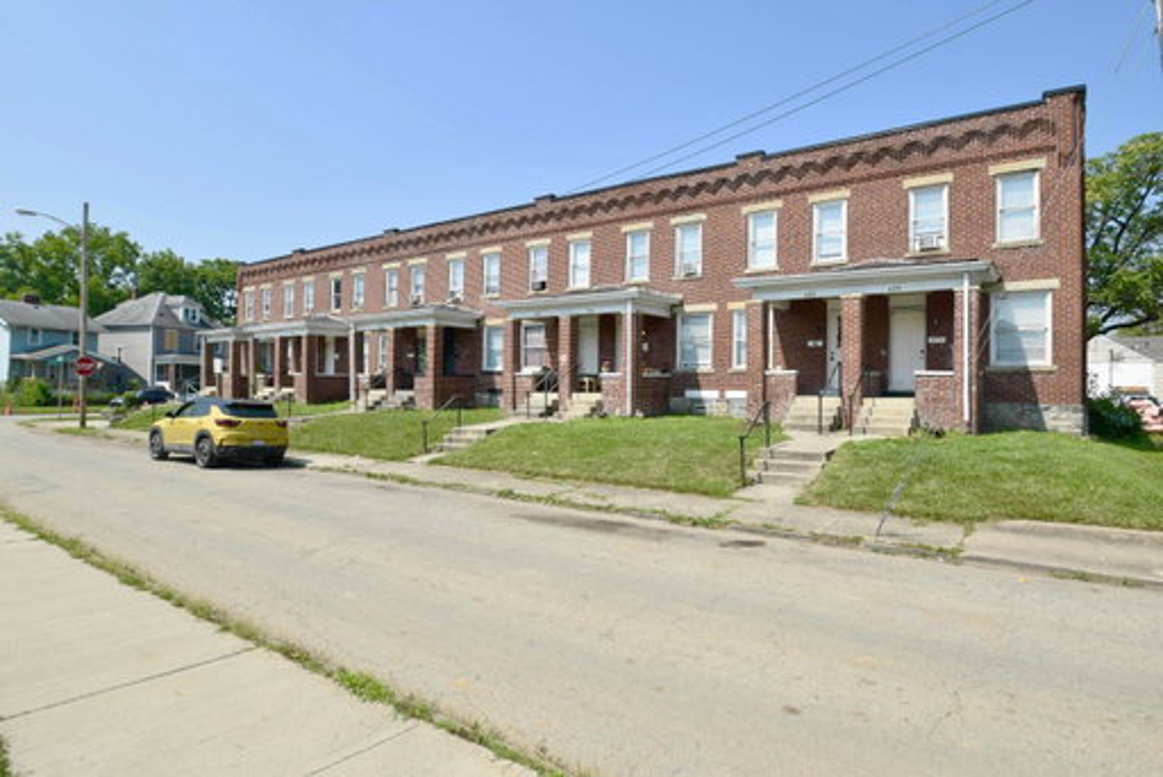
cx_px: 582
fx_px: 630
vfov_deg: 63.3
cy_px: 388
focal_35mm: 20
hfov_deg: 85.4
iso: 200
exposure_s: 1/400
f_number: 10
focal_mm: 13
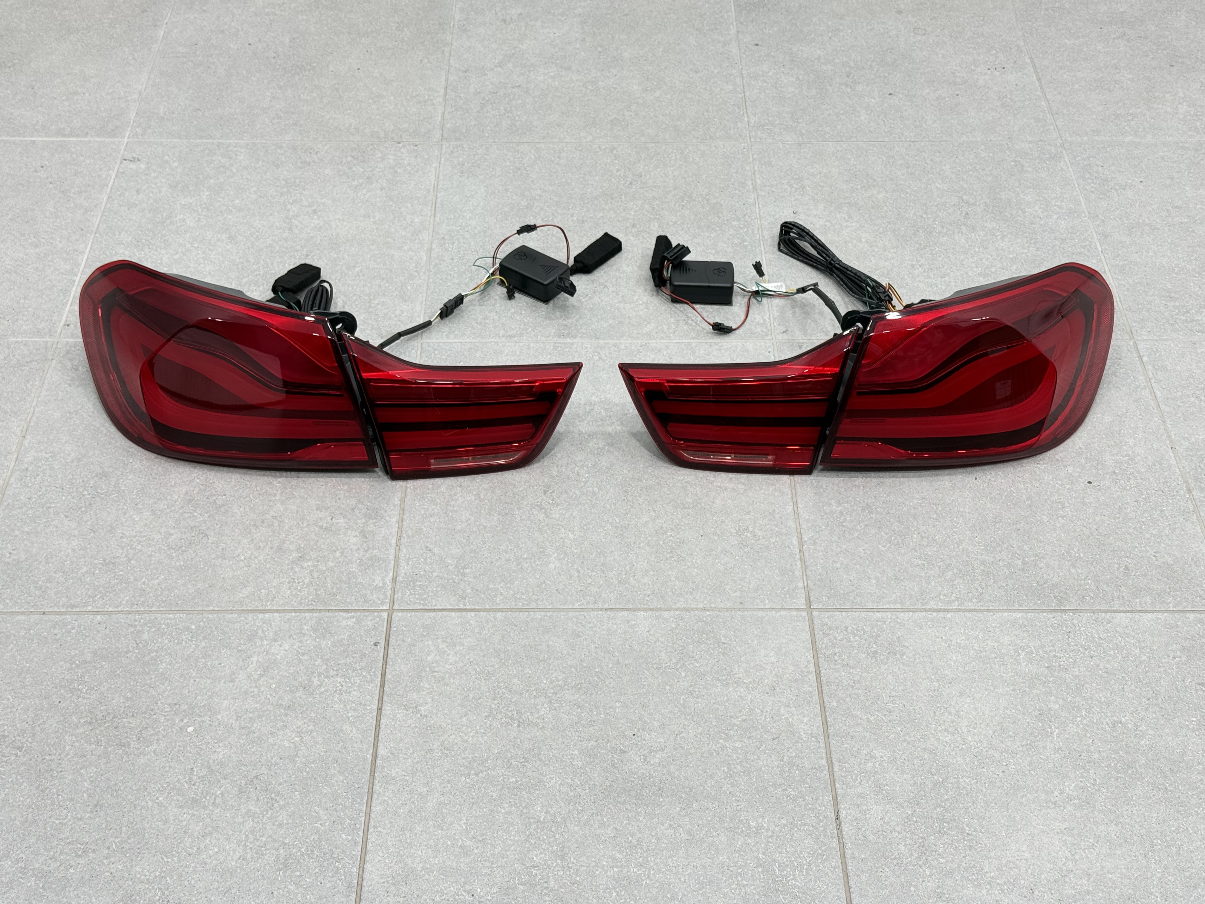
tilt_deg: -43.8
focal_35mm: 48
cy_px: 452
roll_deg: +0.3
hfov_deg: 39.7
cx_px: 602
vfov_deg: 30.3
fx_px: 1671
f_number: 1.78
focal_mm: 6.76
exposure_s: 1/149
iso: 64
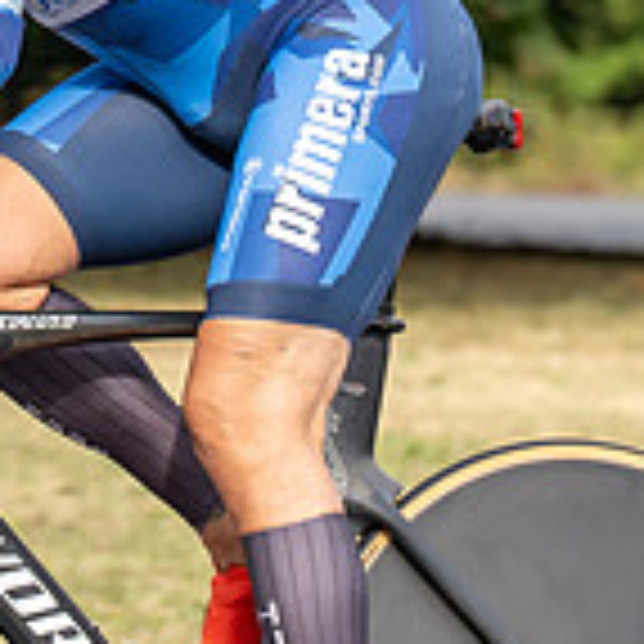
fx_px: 9661
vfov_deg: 3.8
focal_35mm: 459
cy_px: -16
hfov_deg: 3.8
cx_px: -58
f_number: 4
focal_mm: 101
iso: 320
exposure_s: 1/1000
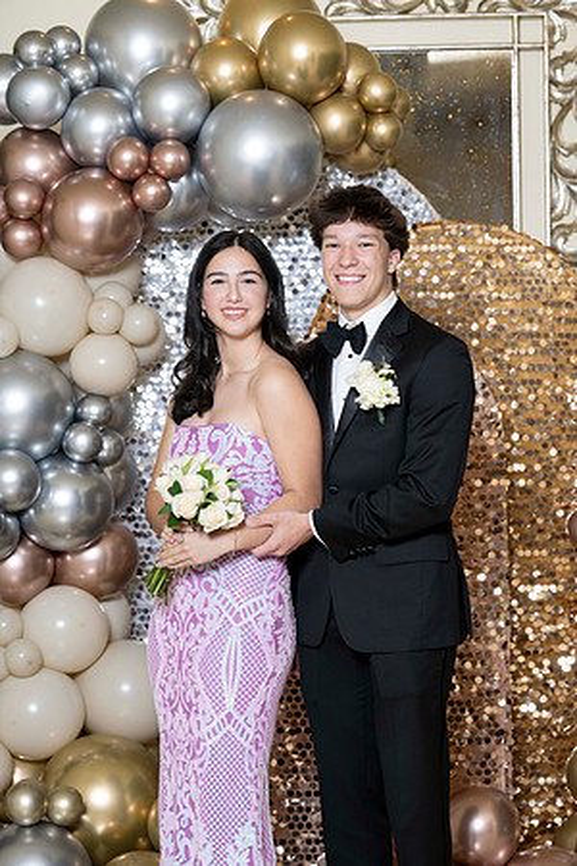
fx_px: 2188
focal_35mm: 91
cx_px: 288
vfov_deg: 22.4
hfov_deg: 15.0
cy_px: 433
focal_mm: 91
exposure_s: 1/200
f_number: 5.6
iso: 250
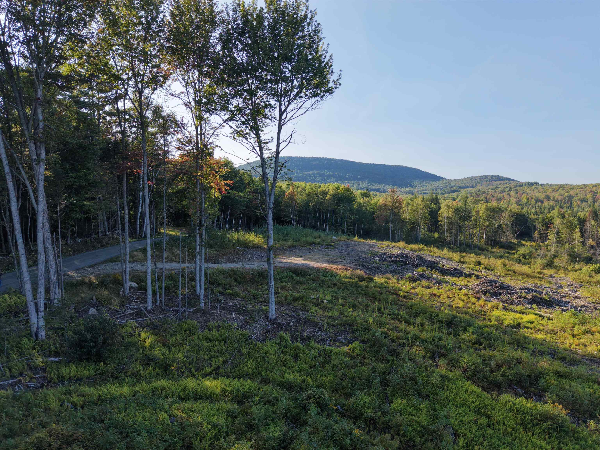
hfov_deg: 71.6
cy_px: 225
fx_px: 416
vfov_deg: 56.8
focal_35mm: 24
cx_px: 300
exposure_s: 1/1000
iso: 100
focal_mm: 8.67
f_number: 1.8
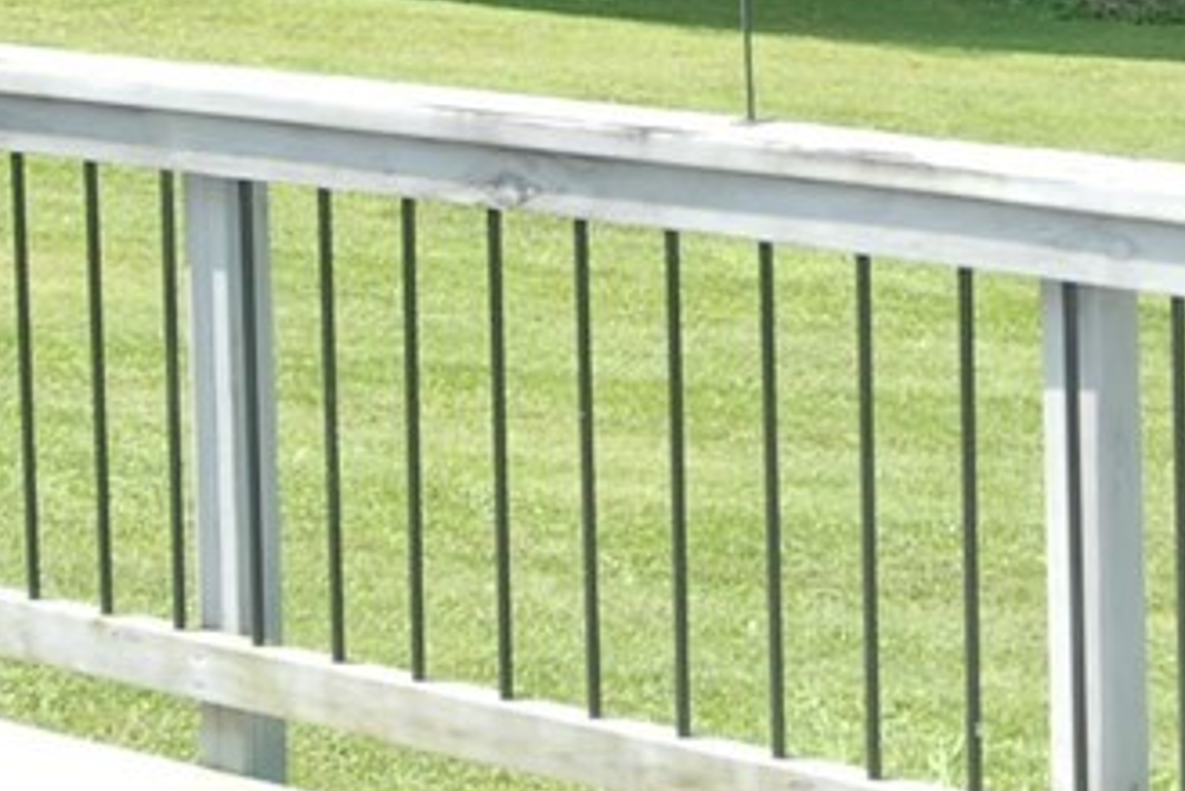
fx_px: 3919
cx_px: 952
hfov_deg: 17.1
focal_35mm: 119
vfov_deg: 11.1
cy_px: -340
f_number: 5.6
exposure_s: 1/125
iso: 200
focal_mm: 24
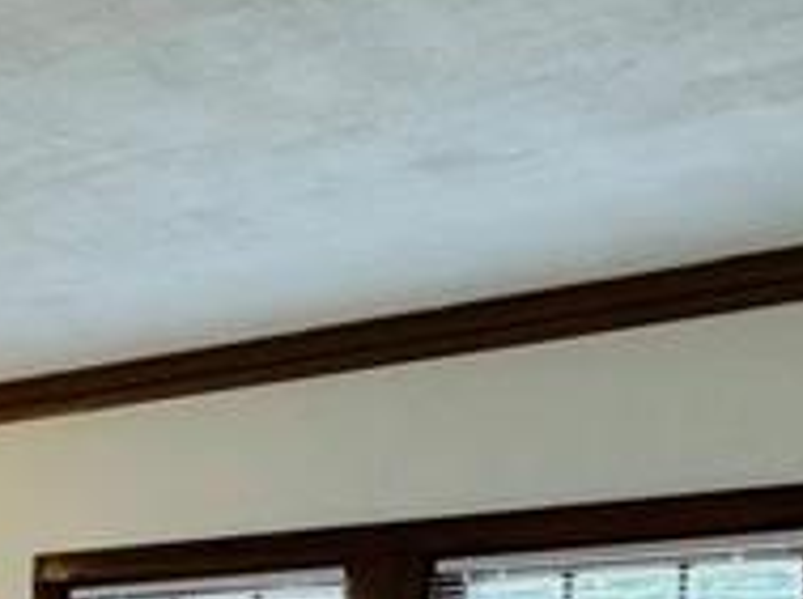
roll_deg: -0.4
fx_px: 1760
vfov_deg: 17.6
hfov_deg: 19.0
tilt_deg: -3.4
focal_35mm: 76
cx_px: -680
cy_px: 862
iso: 250
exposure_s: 1/120
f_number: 2.2
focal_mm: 2.22
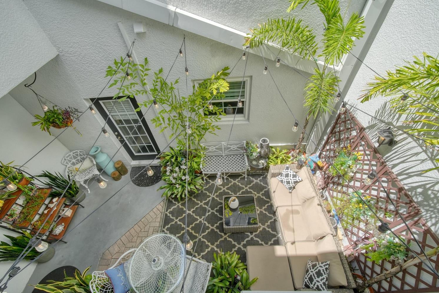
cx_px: 217
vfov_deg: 81.1
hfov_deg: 104.3
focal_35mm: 14
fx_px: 171
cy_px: 152
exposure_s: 1/500
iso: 800
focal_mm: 9
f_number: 11
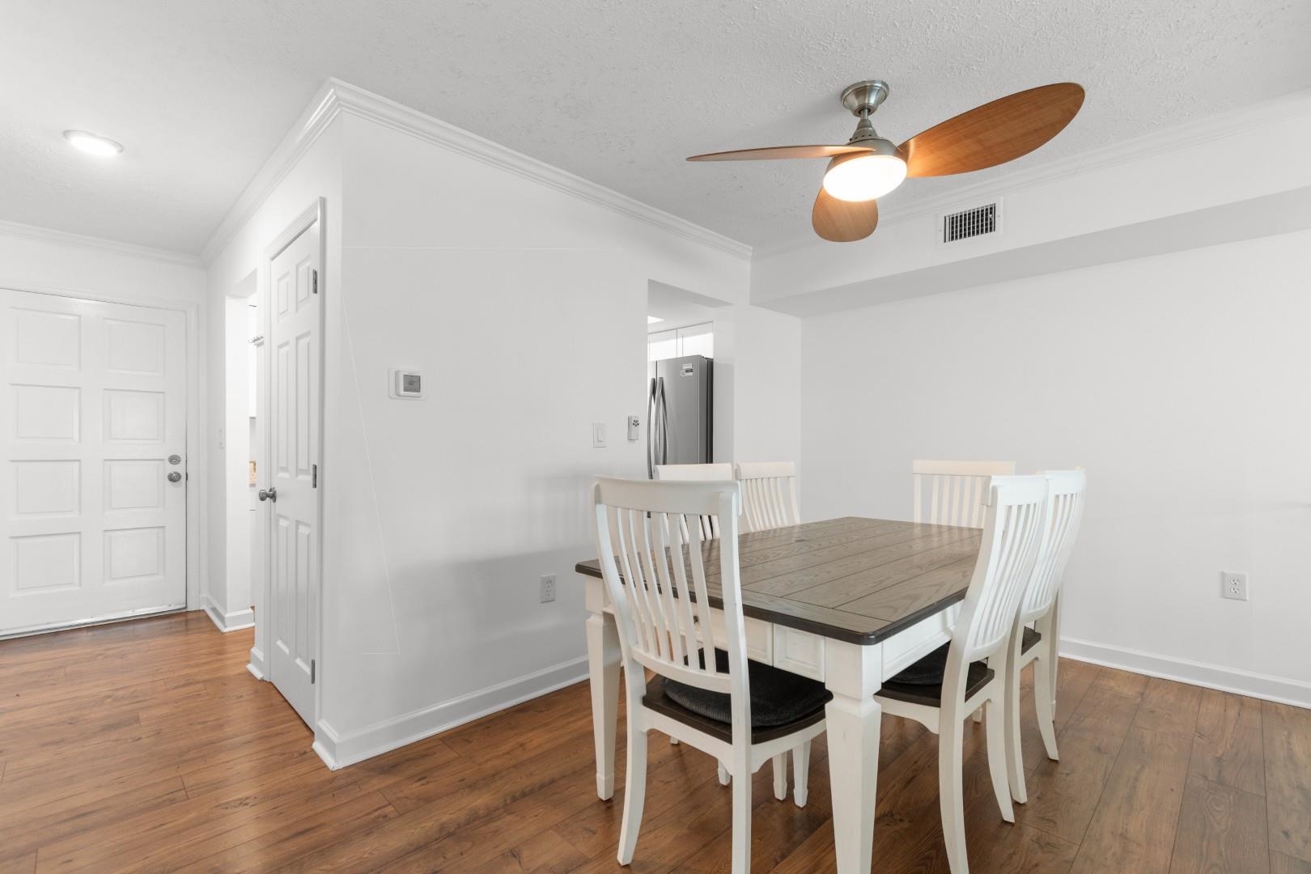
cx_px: 656
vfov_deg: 77.3
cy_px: 437
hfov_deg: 100.4
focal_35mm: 15
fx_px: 546
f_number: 4.5
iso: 100
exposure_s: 1/3
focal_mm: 10
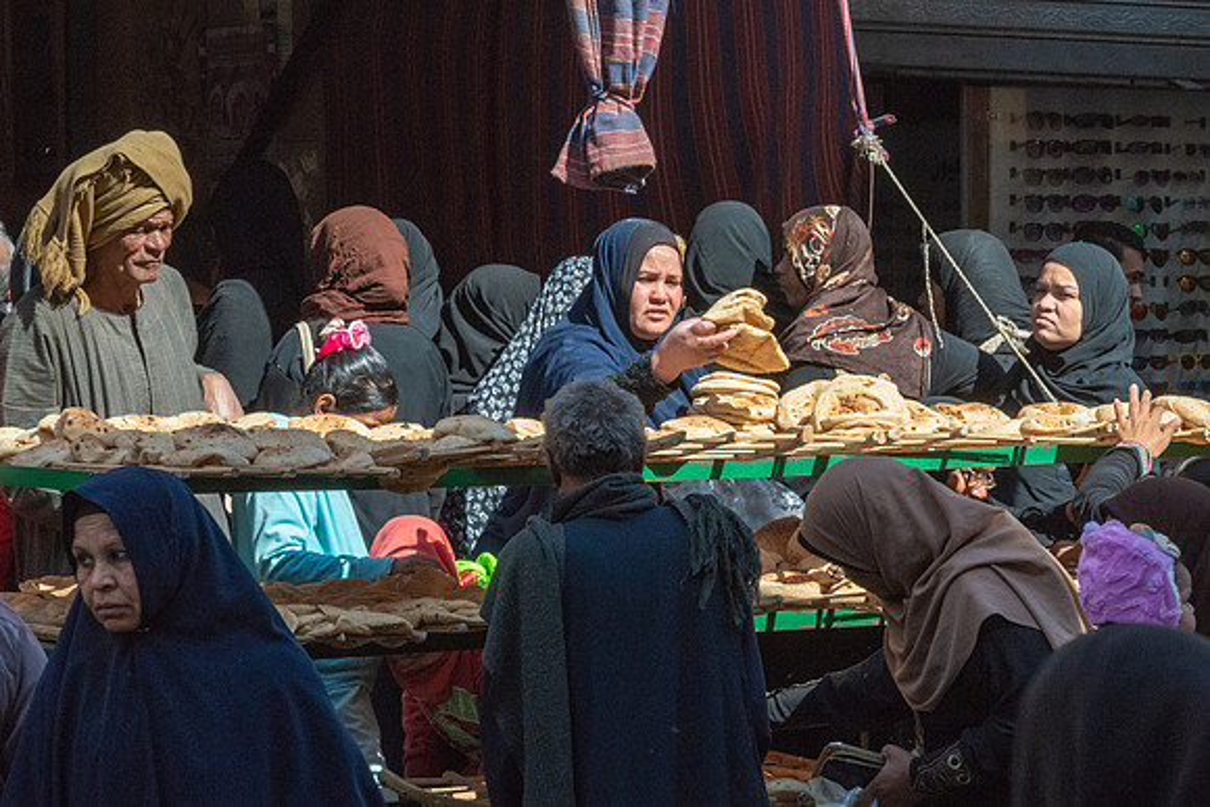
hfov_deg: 12.8
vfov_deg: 8.6
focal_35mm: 160
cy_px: 421
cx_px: 750
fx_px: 5374
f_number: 16
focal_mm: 112
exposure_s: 1/1000
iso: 3200
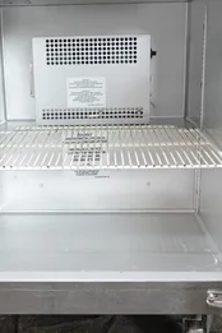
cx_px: 86
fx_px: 453
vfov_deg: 40.3
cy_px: 161
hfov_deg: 27.4
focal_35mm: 49
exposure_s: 1/40
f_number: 3.5
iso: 1000
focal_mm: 12.01
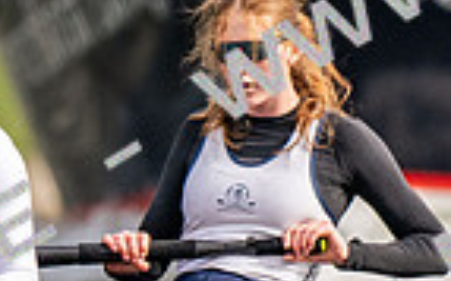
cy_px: 172
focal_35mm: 3722
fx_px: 45694
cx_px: -38
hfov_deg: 0.6
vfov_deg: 0.4
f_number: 4
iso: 320
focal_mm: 600
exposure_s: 1/2500
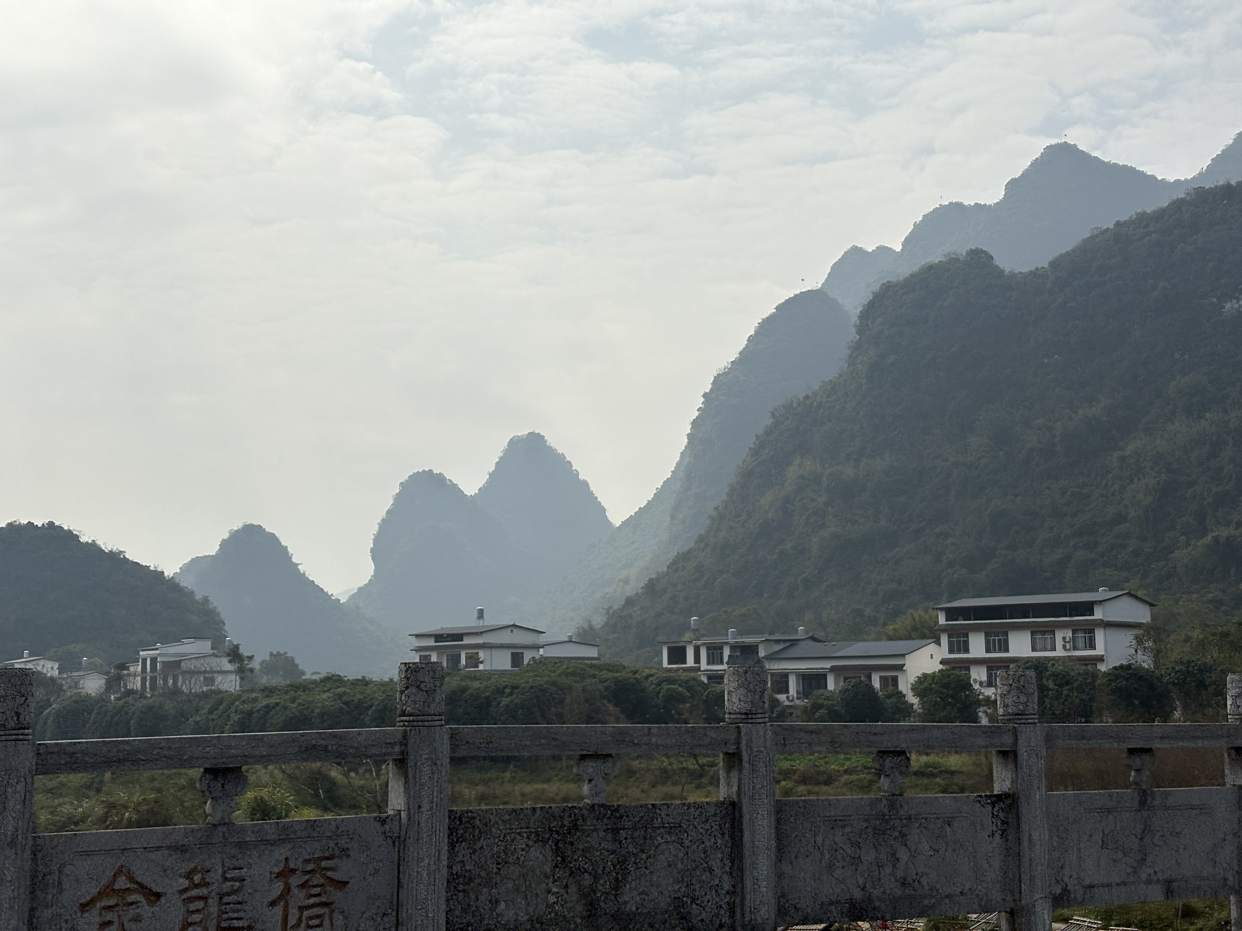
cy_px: 466
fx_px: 1866
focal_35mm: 52
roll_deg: -1.1
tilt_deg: +11.7
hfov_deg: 36.8
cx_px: 621
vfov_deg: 28.0
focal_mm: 5.96
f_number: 1.6
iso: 25
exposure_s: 1/10204
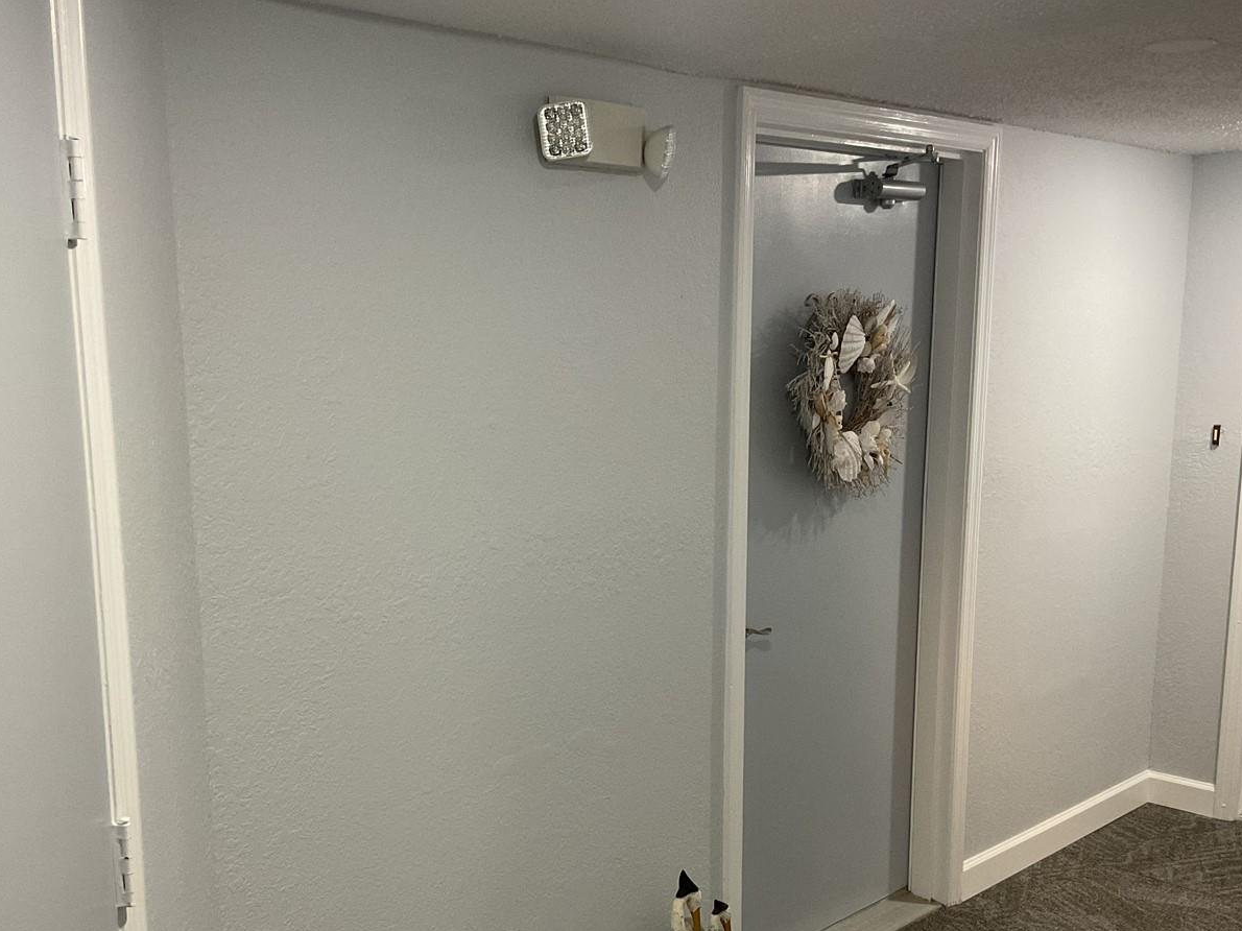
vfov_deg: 36.6
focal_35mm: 39
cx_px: 562
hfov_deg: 47.8
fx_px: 1399
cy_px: 592
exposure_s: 1/60
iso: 200
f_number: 1.8
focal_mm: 3
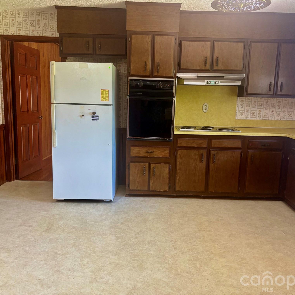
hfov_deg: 52.5
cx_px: 158
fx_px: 299
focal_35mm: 31
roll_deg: -1.0
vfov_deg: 52.5
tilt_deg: -9.6
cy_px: 146
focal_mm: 5.96
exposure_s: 1/60
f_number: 1.6
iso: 160
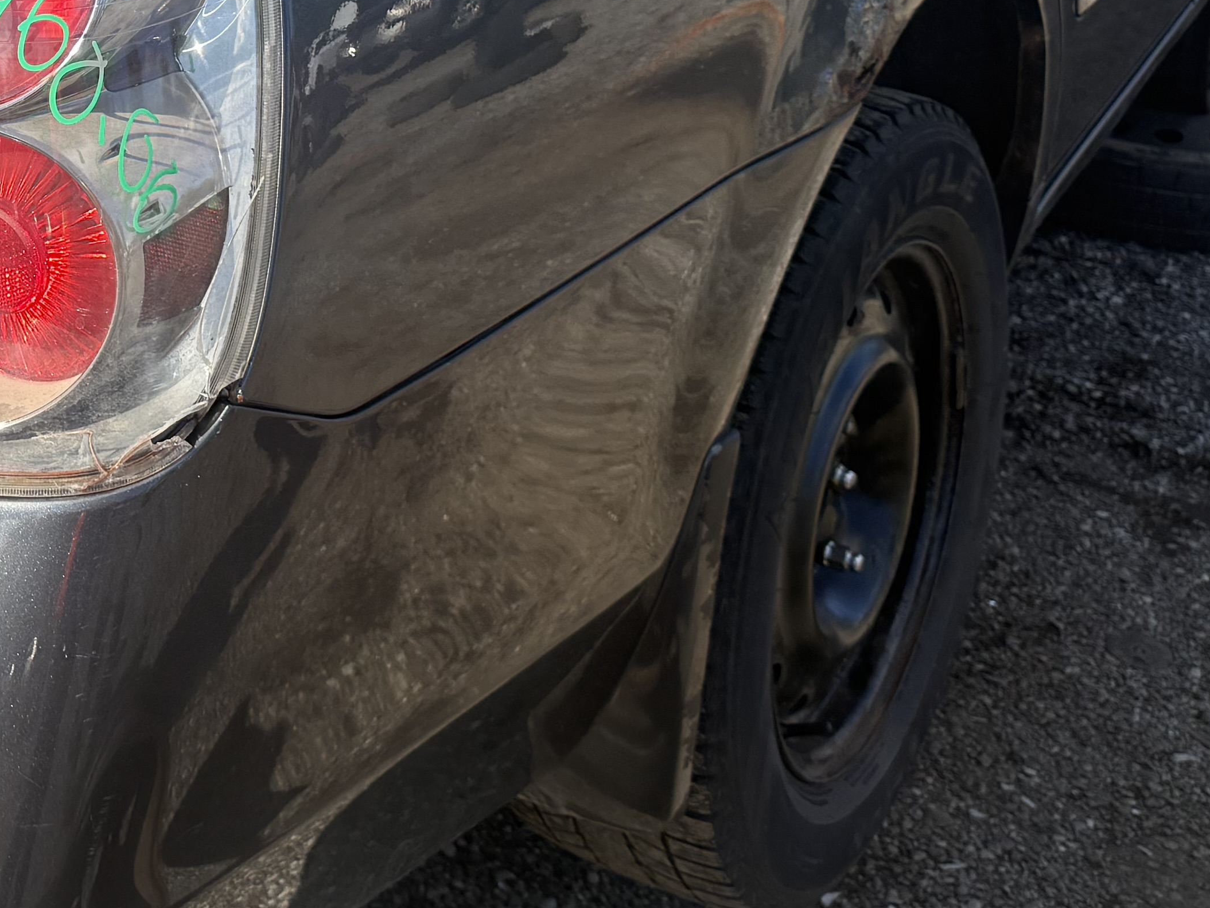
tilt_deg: -18.9
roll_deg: +2.9
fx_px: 2272
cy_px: 9
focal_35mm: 65
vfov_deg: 21.8
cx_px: -26
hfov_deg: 27.9
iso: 125
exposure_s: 1/3759
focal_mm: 6.76
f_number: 1.78
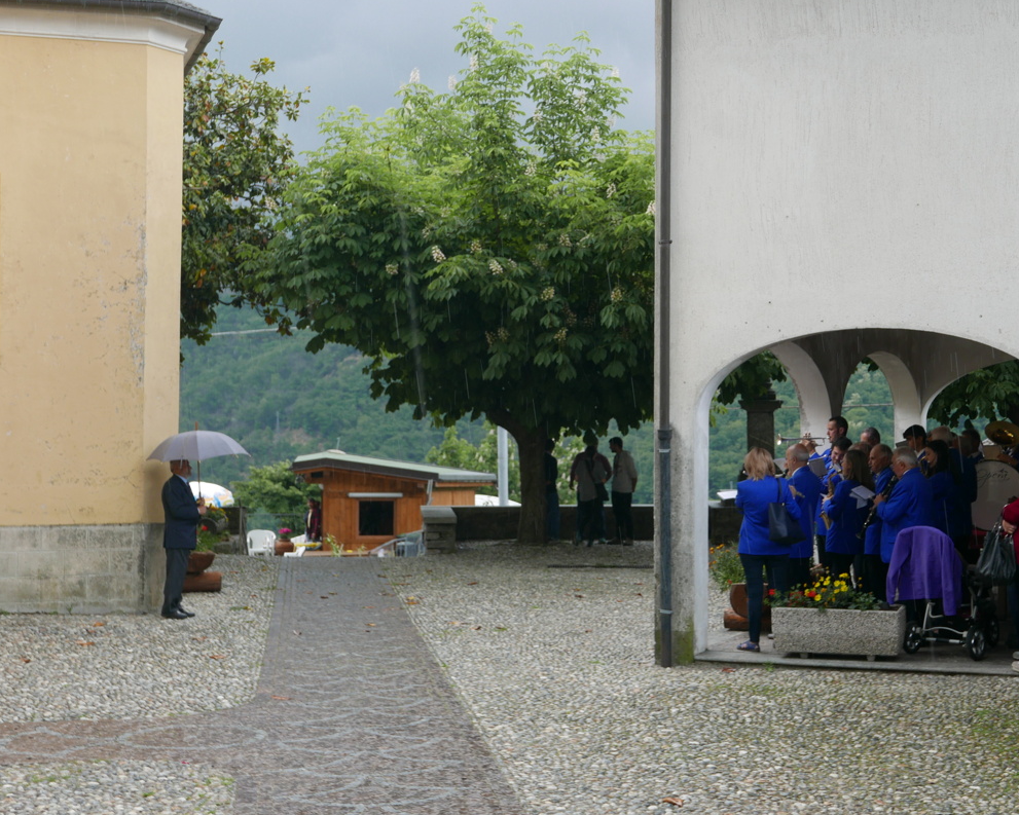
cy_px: 405
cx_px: 583
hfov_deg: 31.9
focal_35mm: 59
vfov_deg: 25.8
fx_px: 1780
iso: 200
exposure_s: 1/125
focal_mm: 23.6
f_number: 5
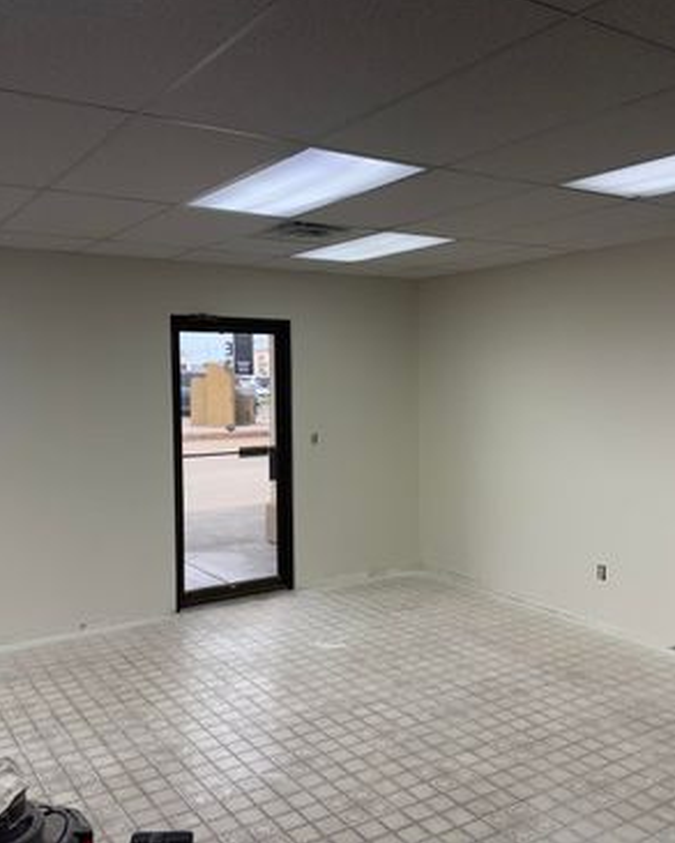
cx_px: 350
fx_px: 799
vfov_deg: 55.6
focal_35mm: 32
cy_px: 413
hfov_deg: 45.8
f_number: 1.78
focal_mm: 6.76
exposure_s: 1/805
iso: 80
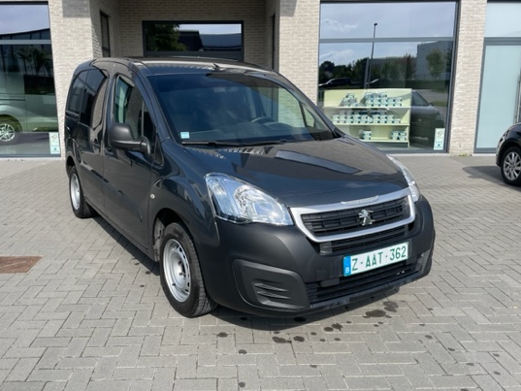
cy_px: 180
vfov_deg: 45.4
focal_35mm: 31
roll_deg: +0.8
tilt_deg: -11.3
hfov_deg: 58.1
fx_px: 467
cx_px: 223
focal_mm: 4.2
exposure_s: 1/2304
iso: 32
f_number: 1.6
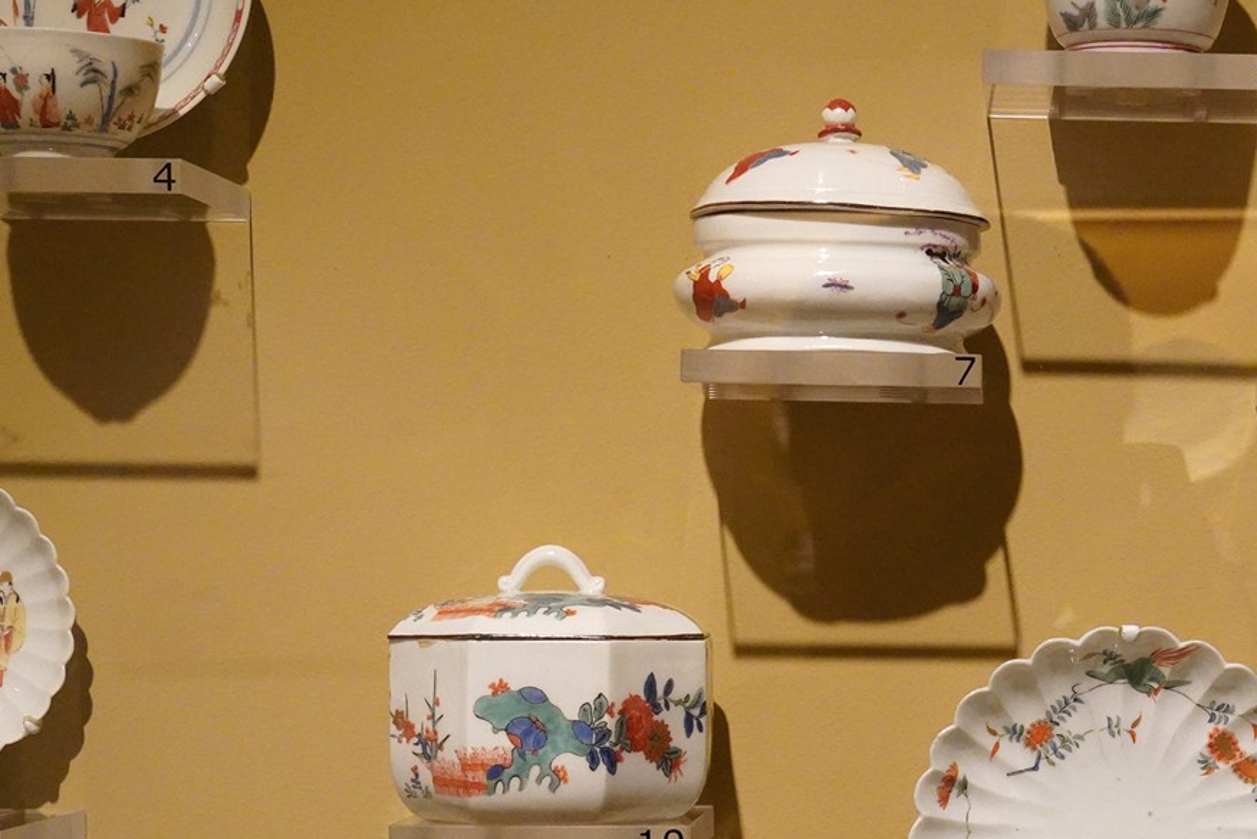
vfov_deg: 14.1
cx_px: 1136
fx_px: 3353
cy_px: 780
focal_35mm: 96
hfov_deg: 20.8
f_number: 10
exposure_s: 1/80
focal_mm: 42
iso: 8000
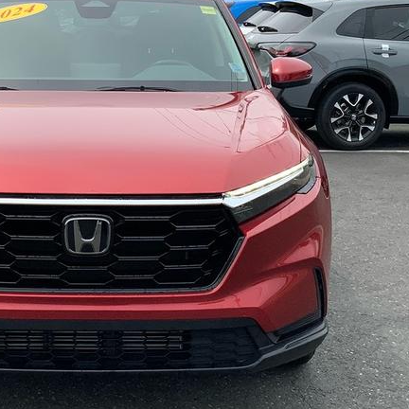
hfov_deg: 22.6
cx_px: 125
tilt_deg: -8.3
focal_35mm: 76
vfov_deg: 22.6
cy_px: 116
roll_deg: +3.1
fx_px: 1016
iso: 16
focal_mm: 3
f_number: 1.8
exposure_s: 1/1912
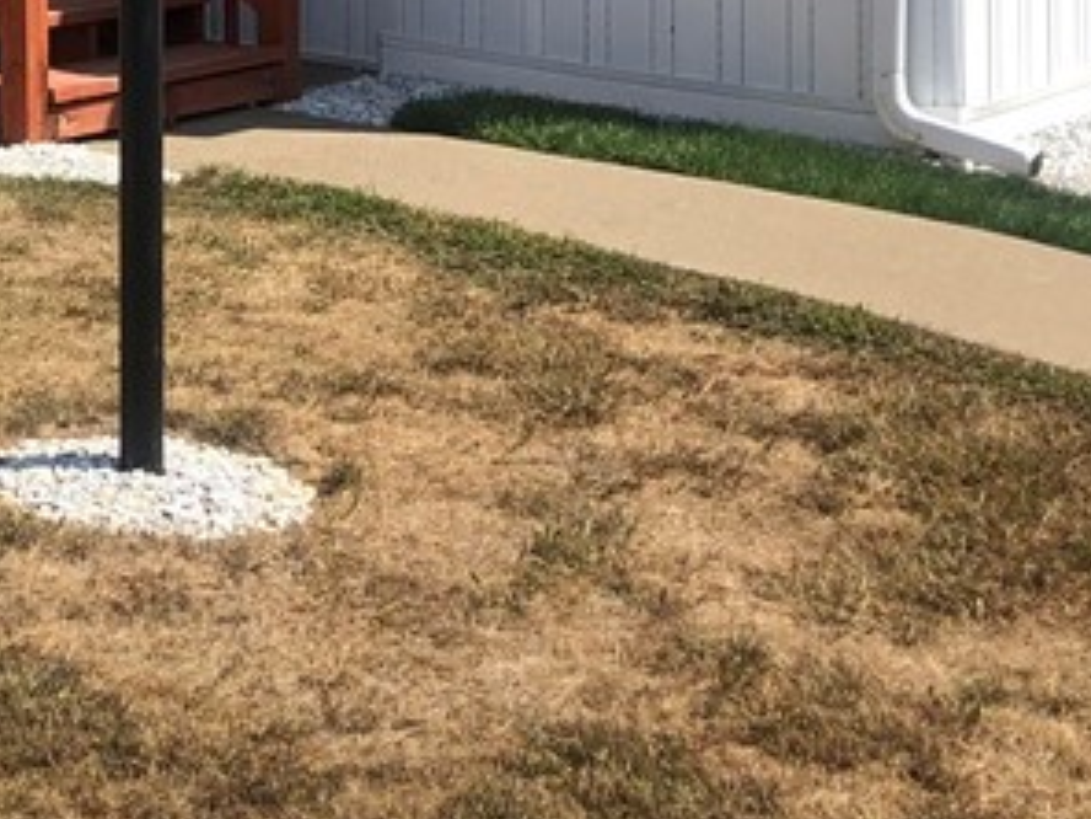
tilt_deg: +1.0
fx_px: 3057
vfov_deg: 14.2
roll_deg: -1.1
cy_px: -446
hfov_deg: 19.2
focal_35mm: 97
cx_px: -181
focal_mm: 3.99
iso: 20
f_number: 1.8
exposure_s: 1/1715
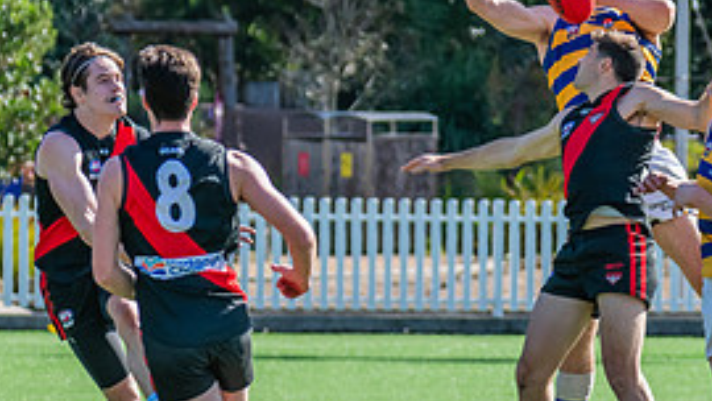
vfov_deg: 1.7
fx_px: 13539
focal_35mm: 717
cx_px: 582
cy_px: 92
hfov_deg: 3.0
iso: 800
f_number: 9
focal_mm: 290
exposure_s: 1/1000
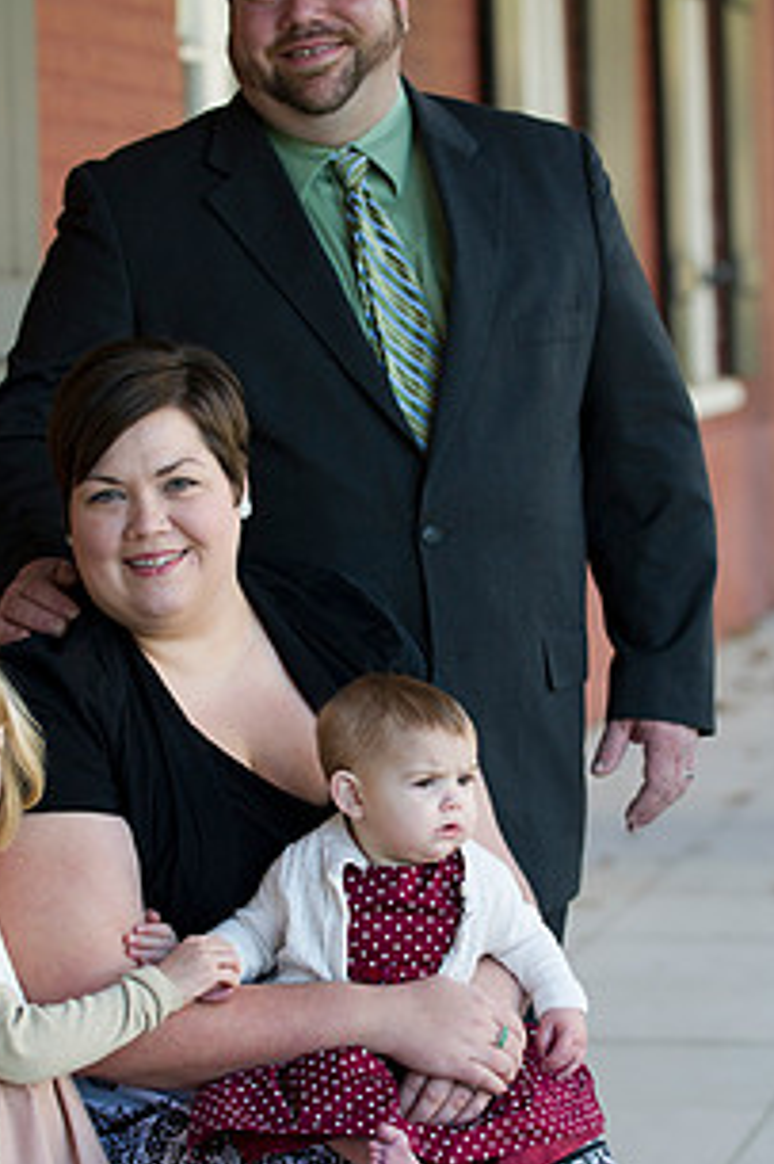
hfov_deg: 9.8
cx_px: 326
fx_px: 4520
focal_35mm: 140
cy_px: 660
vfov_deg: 14.7
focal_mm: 95
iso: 250
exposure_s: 1/250
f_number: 3.2
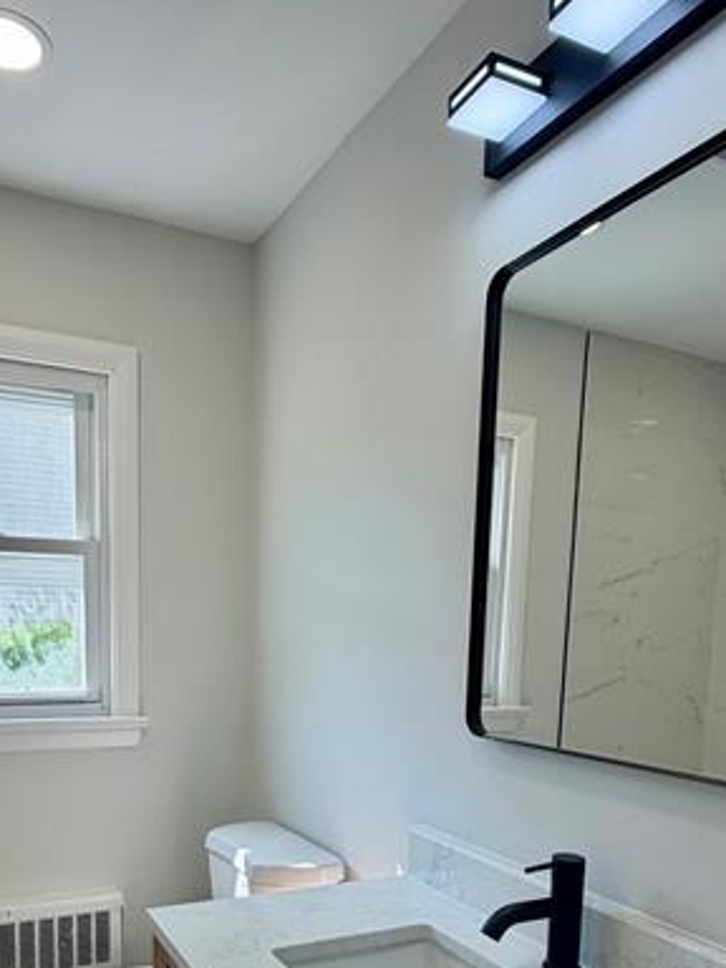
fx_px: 783
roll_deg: -0.5
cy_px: 723
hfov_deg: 49.3
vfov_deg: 60.1
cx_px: 275
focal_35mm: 28
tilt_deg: -5.5
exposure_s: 1/165
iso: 40
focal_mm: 2.22
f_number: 2.2
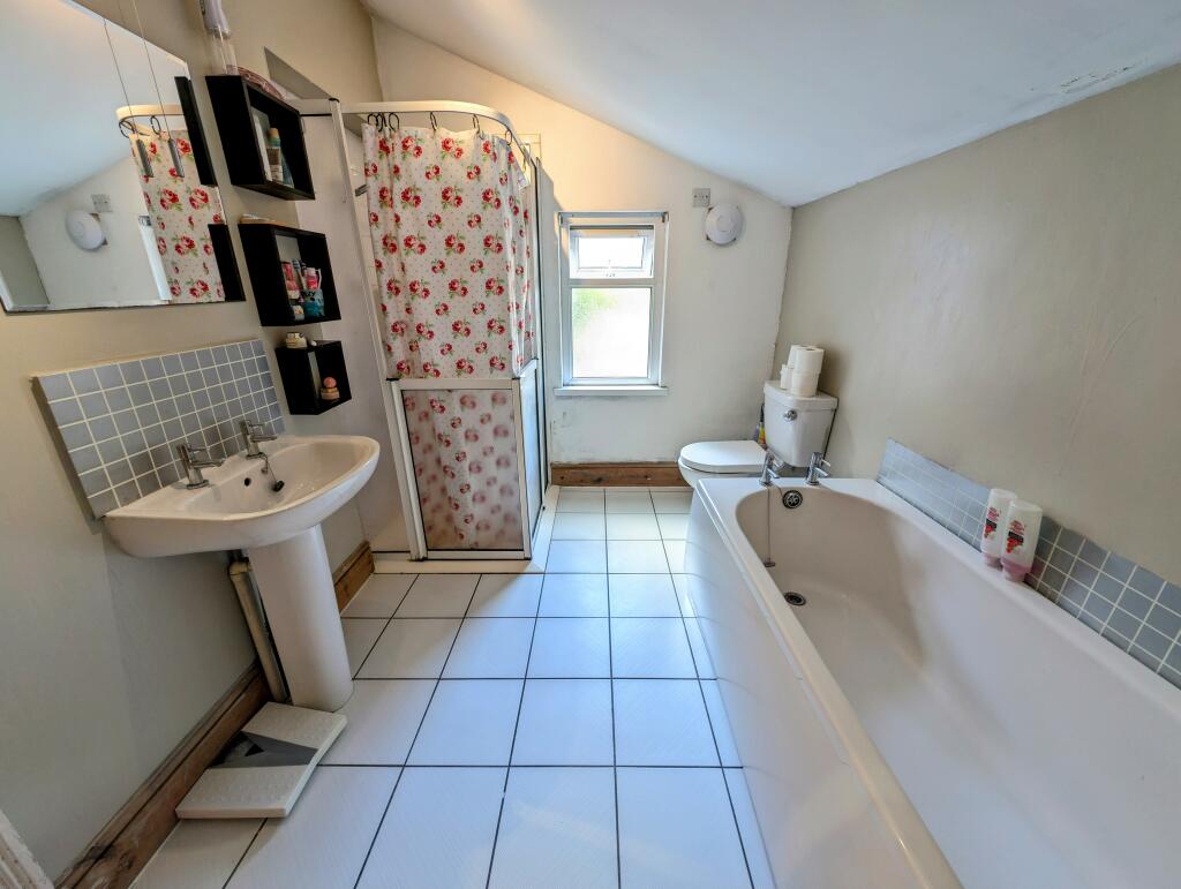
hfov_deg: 110.5
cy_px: 444
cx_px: 590
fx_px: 410
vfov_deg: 94.6
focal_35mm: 12
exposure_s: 1/31.4
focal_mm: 2.23
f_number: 1.95
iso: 112
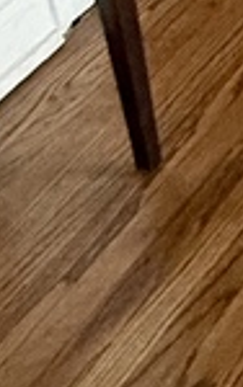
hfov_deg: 8.1
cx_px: 933
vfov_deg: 15.8
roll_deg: -2.4
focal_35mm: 107
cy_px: -364
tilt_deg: -18.6
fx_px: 1132
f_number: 2.2
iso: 500
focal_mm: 2.22
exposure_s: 1/60
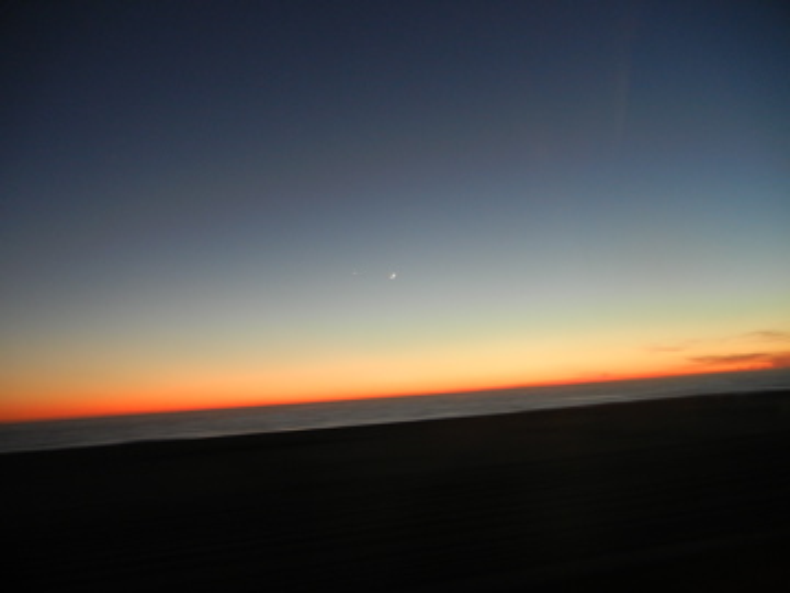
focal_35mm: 30
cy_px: 296
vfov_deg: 46.8
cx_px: 395
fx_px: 685
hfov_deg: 60.0
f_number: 3.5
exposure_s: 1/2.6
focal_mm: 5.4
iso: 400
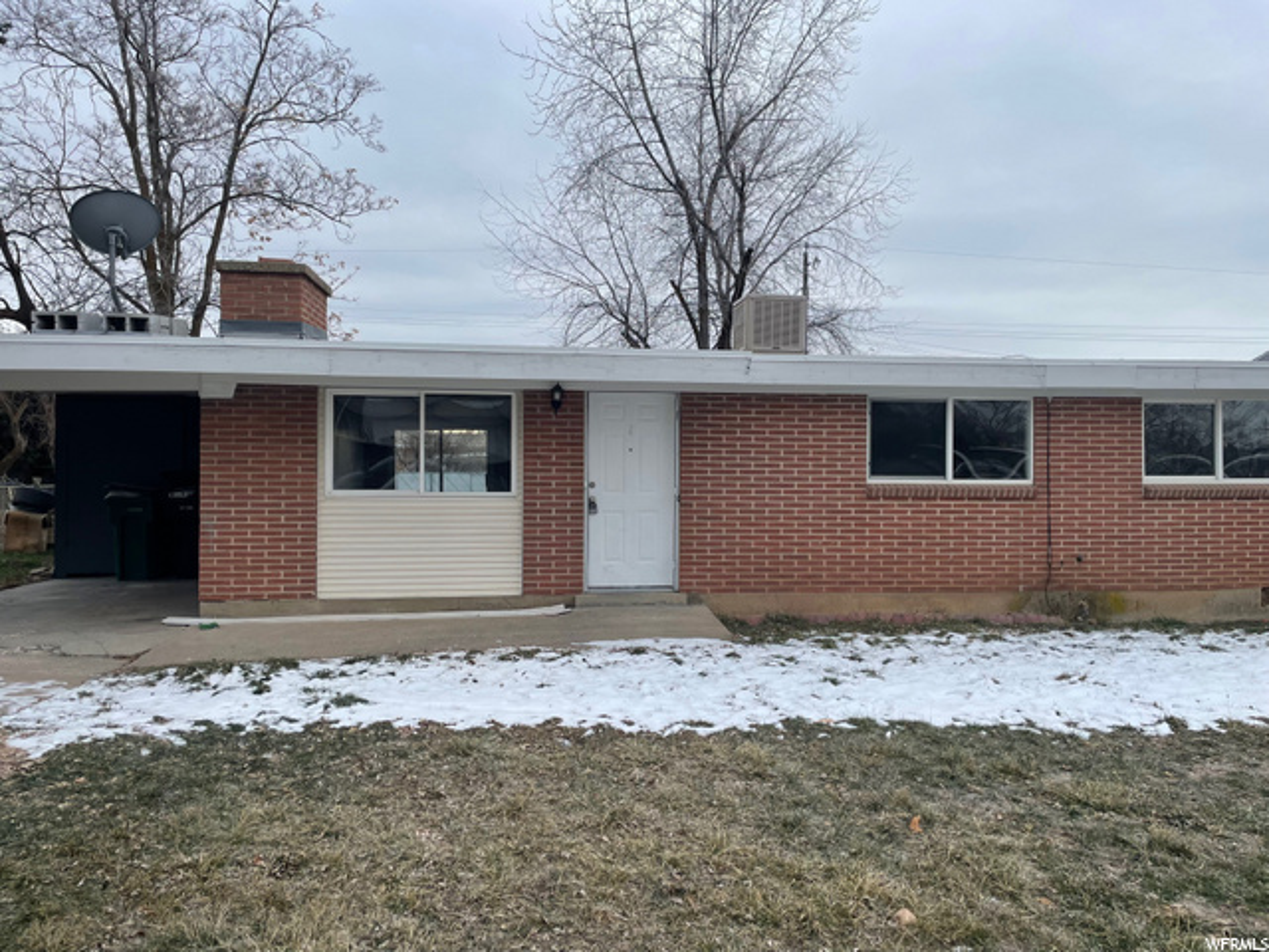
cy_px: 476
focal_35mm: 26
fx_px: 953
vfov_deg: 53.1
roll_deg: +0.3
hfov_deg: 67.3
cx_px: 634
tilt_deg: -1.1
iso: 32
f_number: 1.6
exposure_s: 1/1350
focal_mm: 4.2
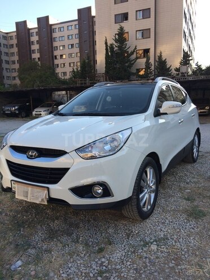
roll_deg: +3.4
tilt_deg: -9.0
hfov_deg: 48.2
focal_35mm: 29
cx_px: 105
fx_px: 235
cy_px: 140
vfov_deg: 61.7
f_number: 2.2
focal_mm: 4.15
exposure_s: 1/436
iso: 32
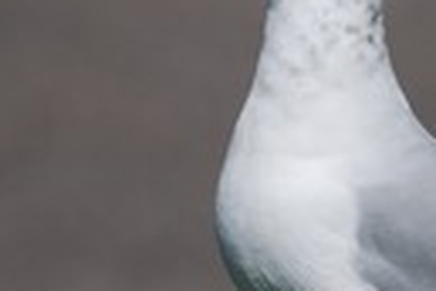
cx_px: 385
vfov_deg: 1.1
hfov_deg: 1.6
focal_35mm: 1284
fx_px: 15549
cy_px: 156
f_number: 5.6
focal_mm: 270
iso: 100
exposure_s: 1/1000
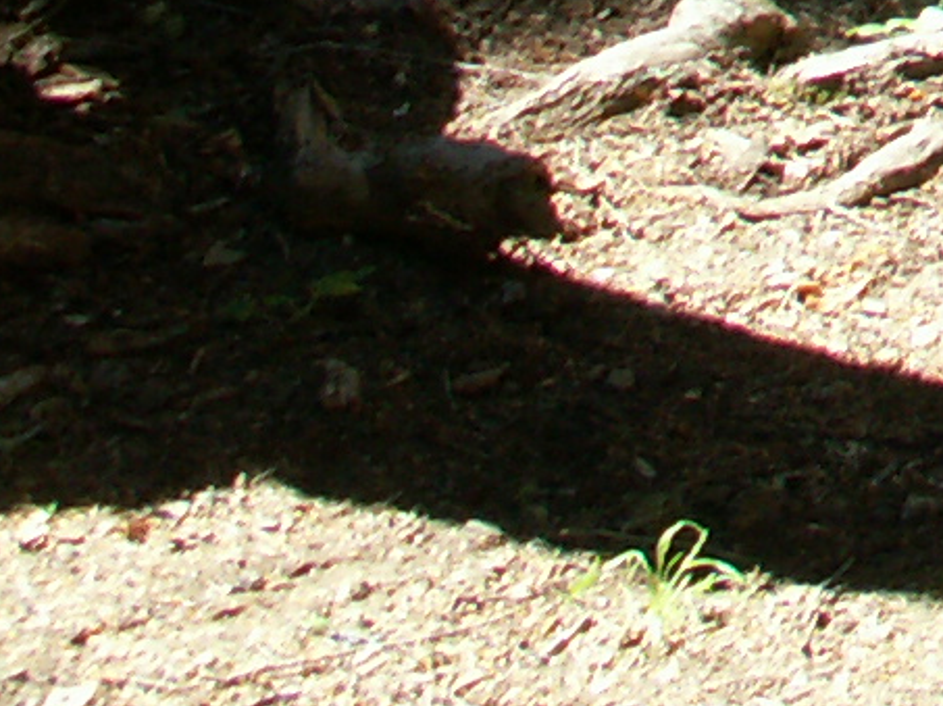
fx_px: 5390
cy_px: -1045
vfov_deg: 7.0
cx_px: 2067
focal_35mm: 198
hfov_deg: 9.2
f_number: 3.5
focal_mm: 5.86
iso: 50
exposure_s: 1/60
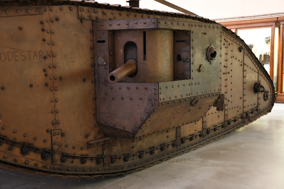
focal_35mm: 45
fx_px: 355
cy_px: 94
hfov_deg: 43.6
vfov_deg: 29.9
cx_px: 142
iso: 2000
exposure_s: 1/6
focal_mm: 30
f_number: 3.2
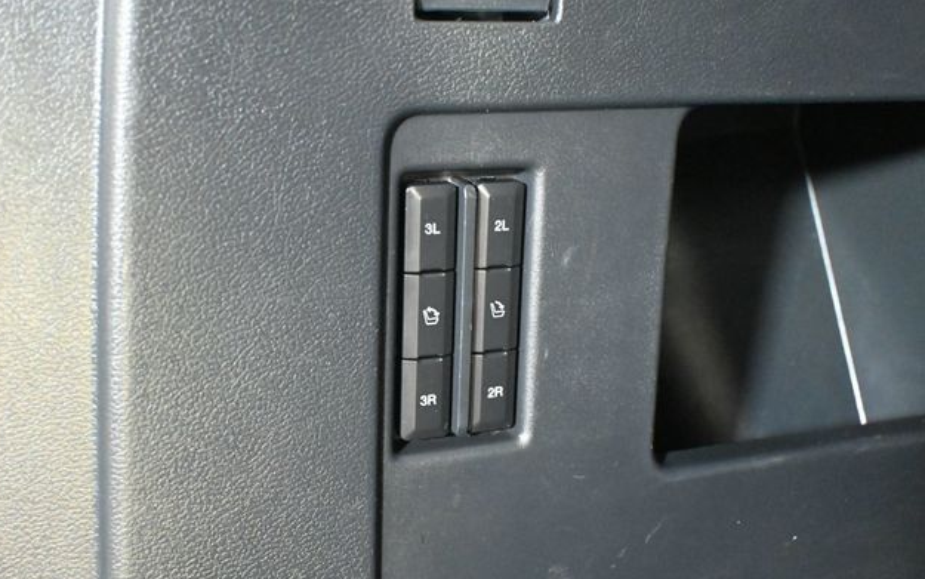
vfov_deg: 26.2
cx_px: 454
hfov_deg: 40.8
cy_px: 290
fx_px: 1242
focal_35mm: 49
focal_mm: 31.5
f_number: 5
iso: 12800
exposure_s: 1/8
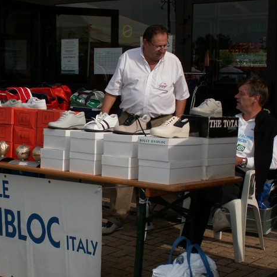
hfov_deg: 23.9
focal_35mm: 72
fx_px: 652
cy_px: 136
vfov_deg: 24.0
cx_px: 92
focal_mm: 10.02
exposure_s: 1/800
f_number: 4.5
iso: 50
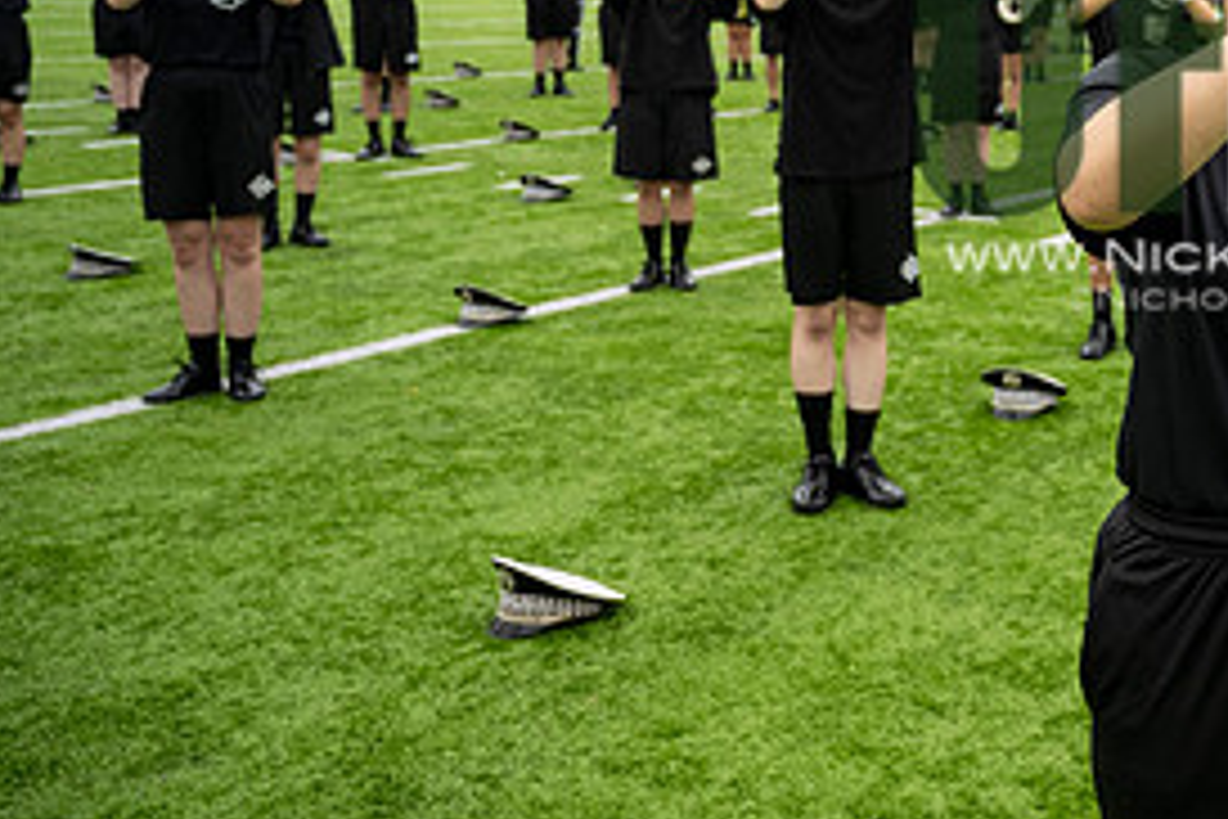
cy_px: 97
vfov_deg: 25.7
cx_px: 1255
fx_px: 1740
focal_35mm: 51
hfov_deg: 34.9
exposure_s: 1/200
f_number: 4
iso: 320
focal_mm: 24
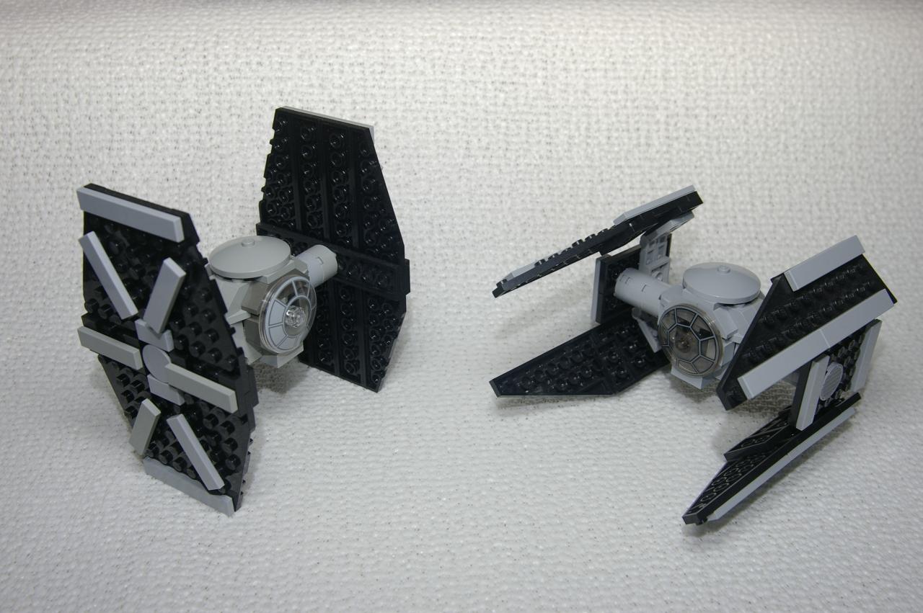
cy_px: 306
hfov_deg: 53.2
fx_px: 922
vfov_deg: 36.8
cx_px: 462
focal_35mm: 36
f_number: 8
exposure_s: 1/40
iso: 200
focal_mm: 24
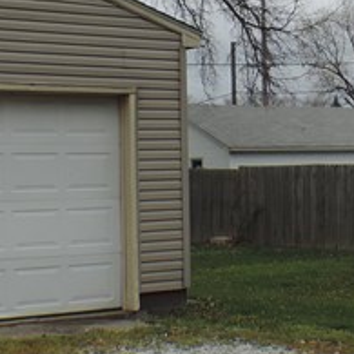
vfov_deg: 13.2
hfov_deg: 13.3
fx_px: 1504
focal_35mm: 130
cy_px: -7
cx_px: 316
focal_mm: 4.9
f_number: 3.1
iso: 80
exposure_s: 1/1250
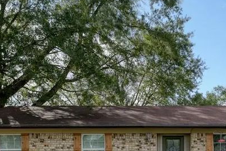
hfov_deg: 45.7
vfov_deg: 29.4
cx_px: 170
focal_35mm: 41
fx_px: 257
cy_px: 167
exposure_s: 1/60
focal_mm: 16
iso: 200
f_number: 8
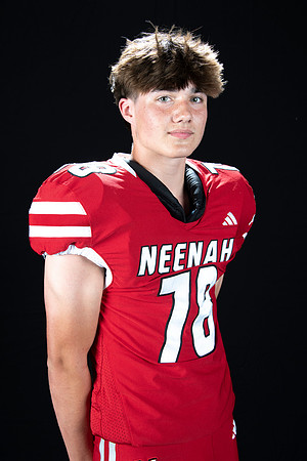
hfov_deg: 23.4
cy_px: 230
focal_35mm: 58
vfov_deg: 34.5
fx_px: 742
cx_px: 154
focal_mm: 58
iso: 320
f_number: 9
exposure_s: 1/160
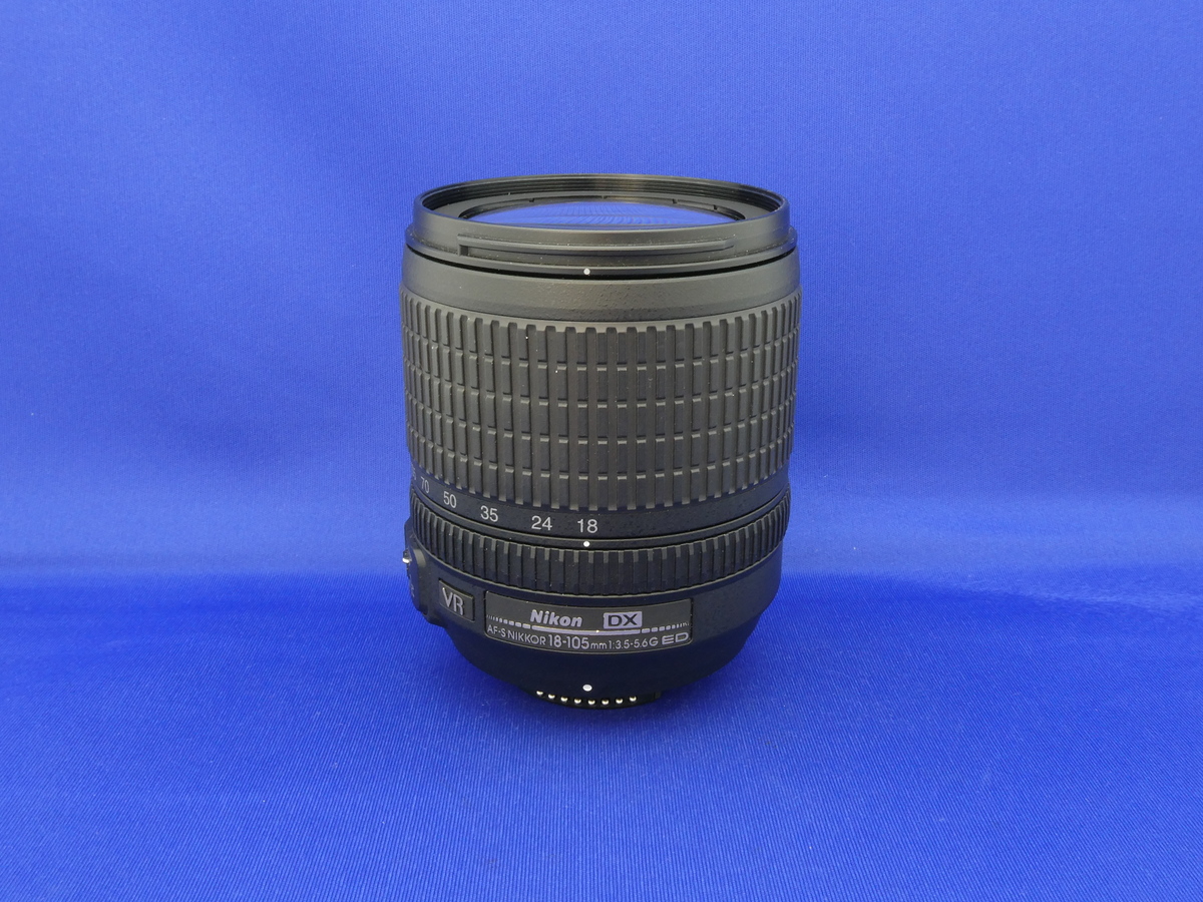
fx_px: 1216
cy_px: 451
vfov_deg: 40.7
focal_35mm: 35
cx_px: 602
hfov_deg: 52.6
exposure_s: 1
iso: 200
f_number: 8
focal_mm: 6.3
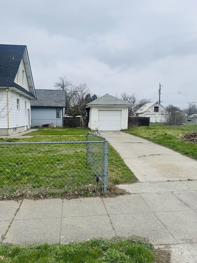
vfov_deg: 71.6
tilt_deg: -3.4
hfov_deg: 56.8
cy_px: 132
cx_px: 98
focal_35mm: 24
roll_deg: -0.6
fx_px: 182
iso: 80
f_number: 1.78
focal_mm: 6.76
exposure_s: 1/4310
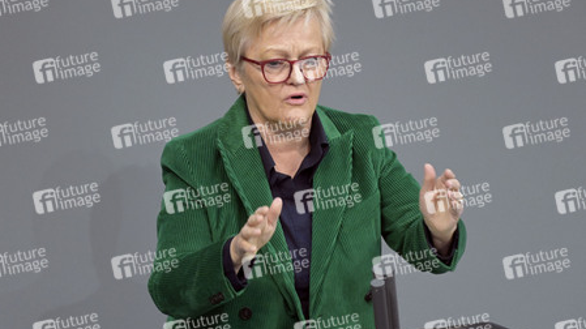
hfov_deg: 4.1
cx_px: 293
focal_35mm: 526
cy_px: 166
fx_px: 8169
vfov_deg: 2.3
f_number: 5.6
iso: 12800
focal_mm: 500
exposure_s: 1/400
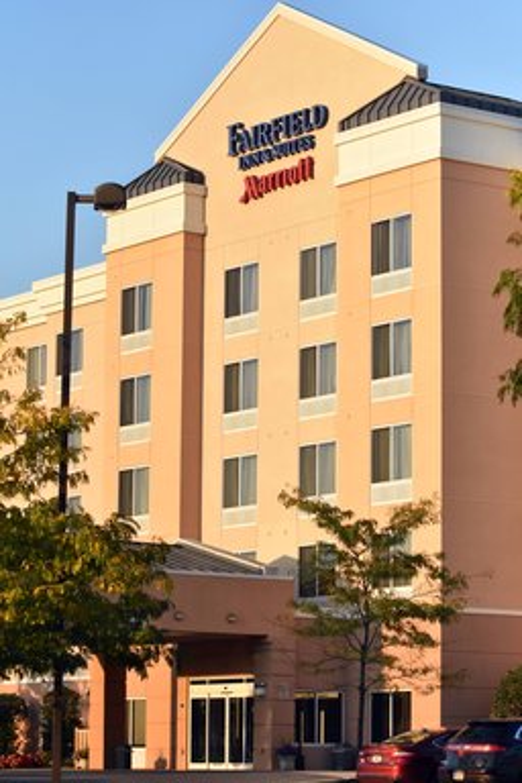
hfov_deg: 12.2
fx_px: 2447
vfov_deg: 18.2
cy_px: 392
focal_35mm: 112
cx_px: 261
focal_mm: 75
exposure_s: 1/8000
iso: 1800
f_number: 3.5
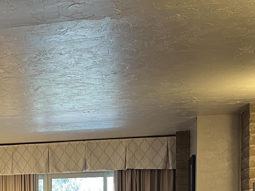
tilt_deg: -3.6
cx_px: 23
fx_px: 516
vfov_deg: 19.8
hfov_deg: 26.8
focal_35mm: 70
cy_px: 229
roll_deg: +1.3
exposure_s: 1/60
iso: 160
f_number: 1.6
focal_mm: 5.1
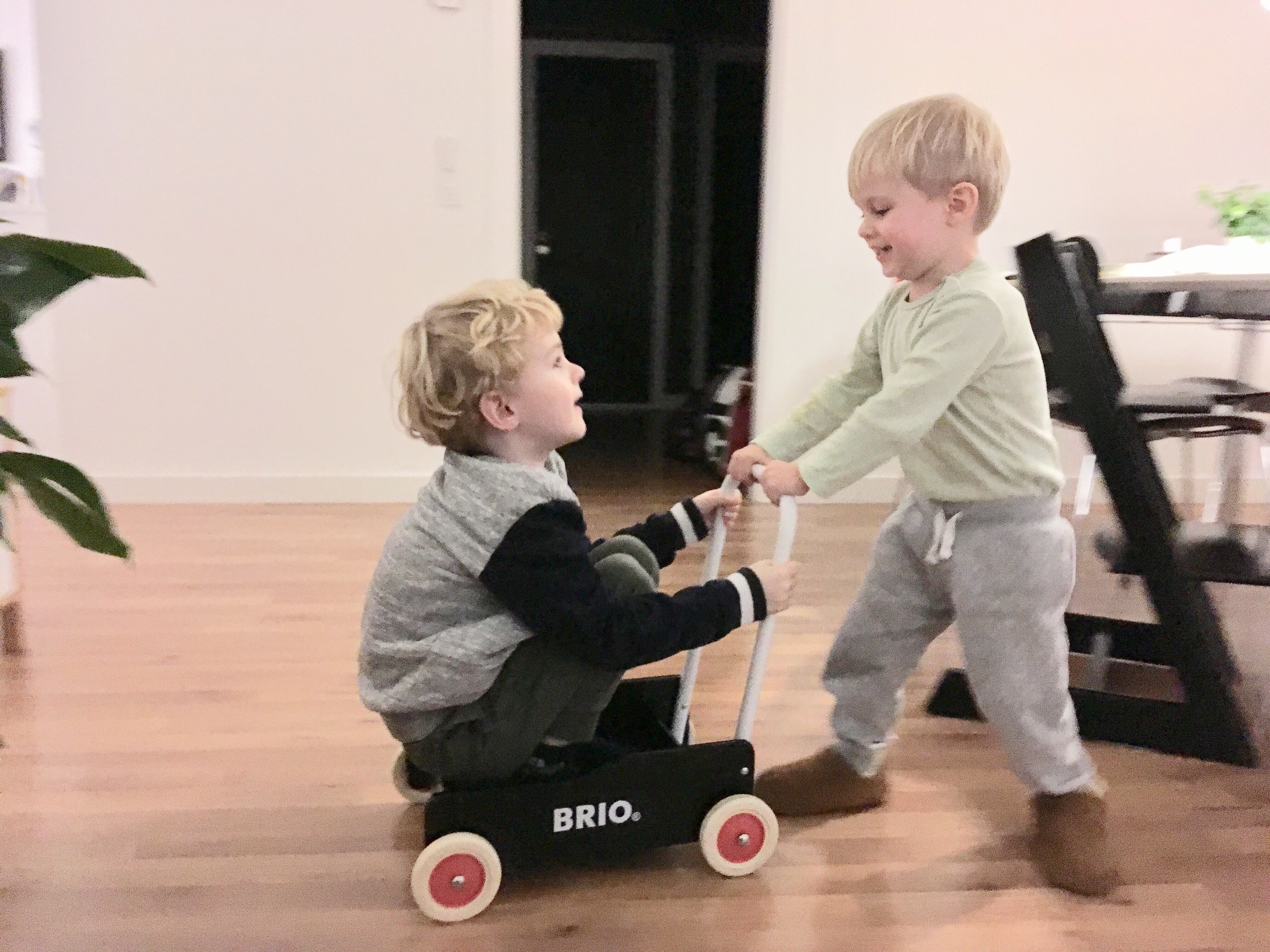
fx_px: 1064
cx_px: 635
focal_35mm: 29
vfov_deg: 48.2
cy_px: 476
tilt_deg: -11.1
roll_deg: -0.2
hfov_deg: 61.7
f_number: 2.2
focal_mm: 4.15
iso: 500
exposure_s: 1/17
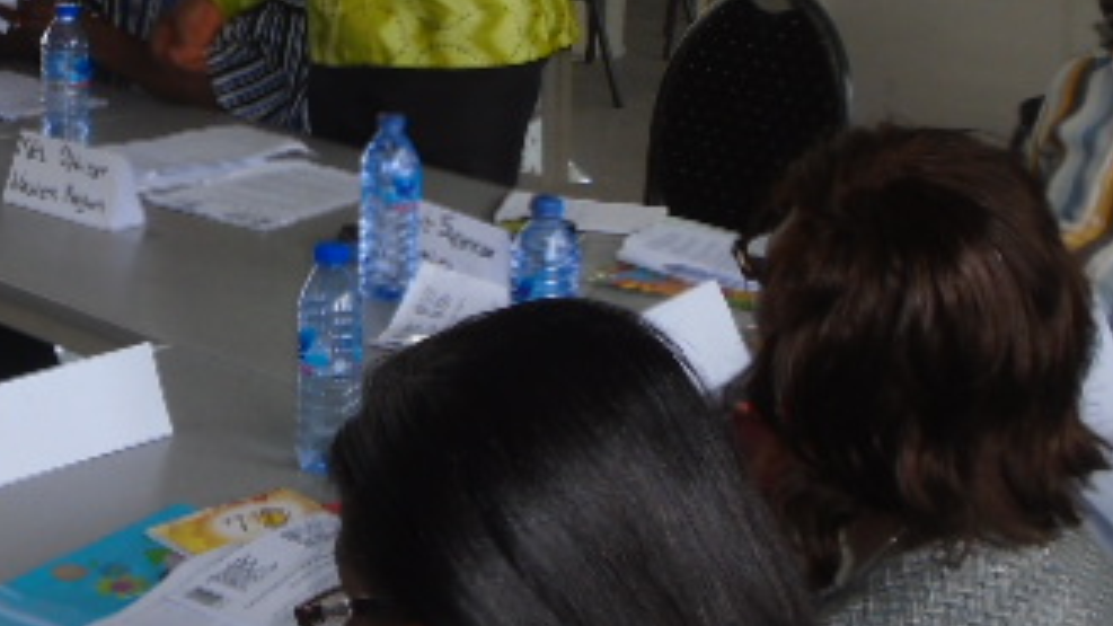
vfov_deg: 13.3
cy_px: -91
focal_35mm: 89
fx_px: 2626
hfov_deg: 23.7
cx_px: 288
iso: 100
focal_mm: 7.4
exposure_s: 1/50
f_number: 4.1
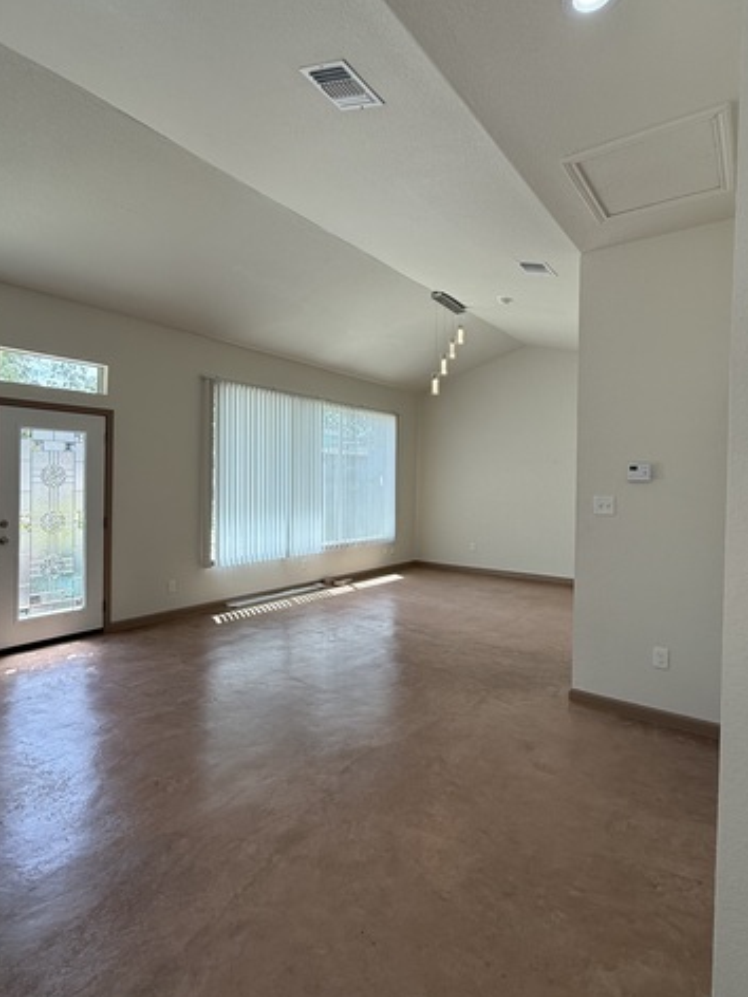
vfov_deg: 84.6
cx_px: 357
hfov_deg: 68.6
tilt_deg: +0.6
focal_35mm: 19
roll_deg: -0.9
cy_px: 486
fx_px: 547
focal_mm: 2.22
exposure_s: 1/199
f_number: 2.2
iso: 50
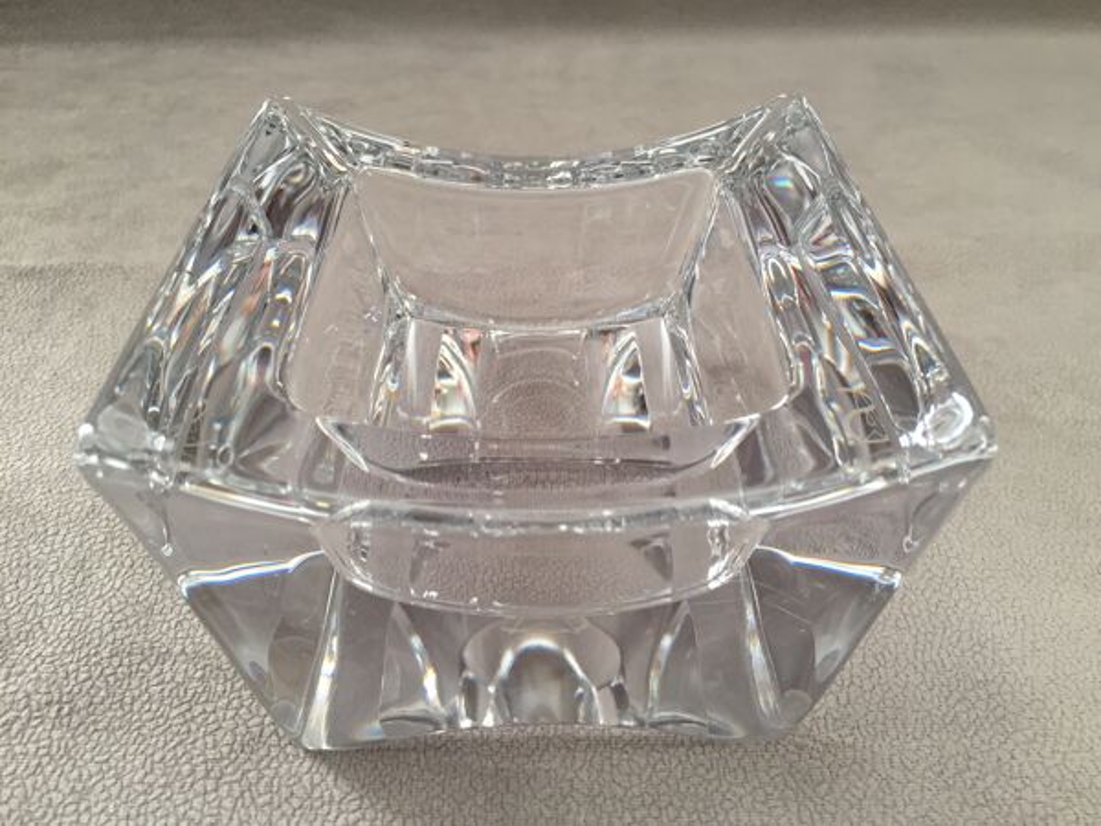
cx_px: 550
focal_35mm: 29
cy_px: 413
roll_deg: -1.1
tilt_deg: -39.4
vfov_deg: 48.2
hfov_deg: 61.7
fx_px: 922
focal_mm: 4.15
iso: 100
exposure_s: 1/33
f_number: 2.2
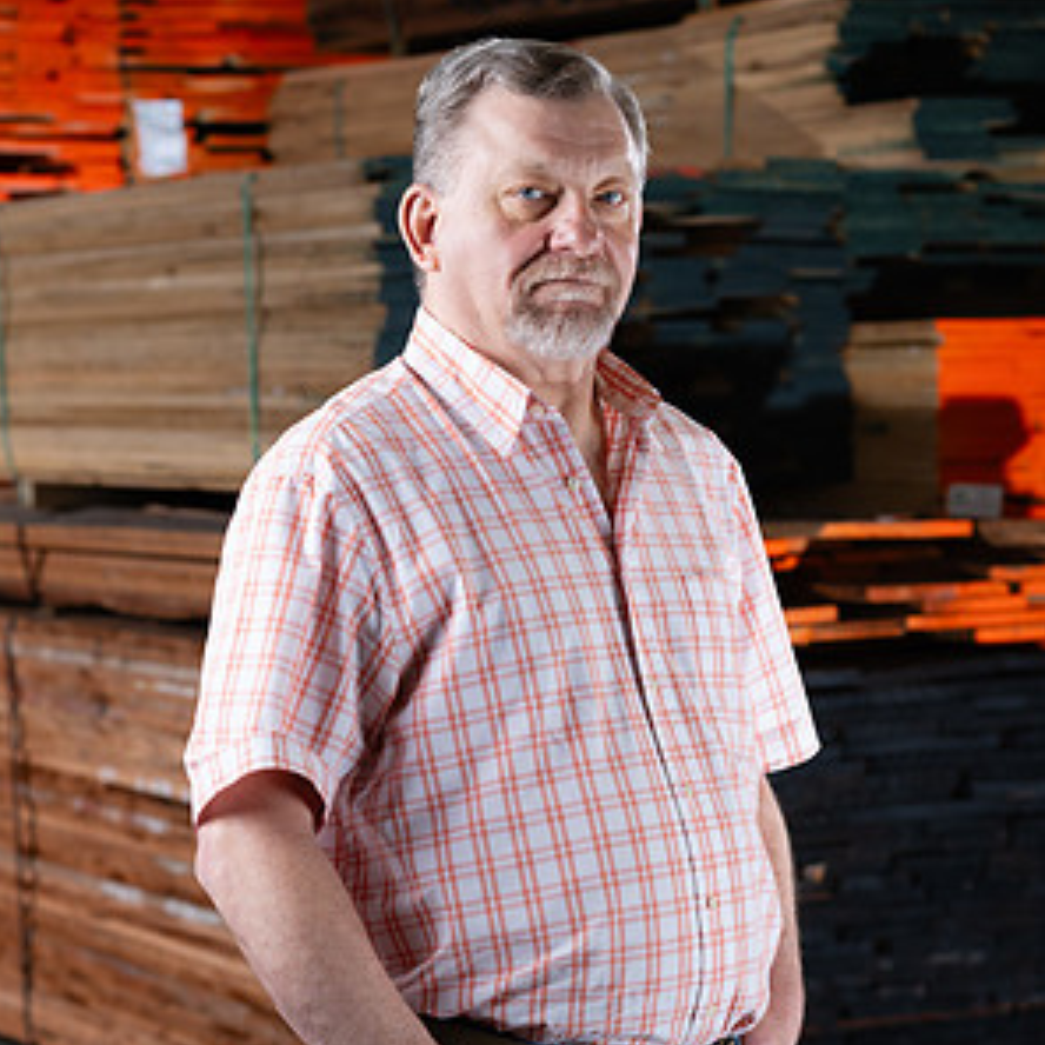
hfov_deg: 15.8
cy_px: 695
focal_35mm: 110
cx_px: 519
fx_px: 3757
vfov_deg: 15.8
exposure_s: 1/60
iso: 400
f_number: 5.6
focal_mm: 85
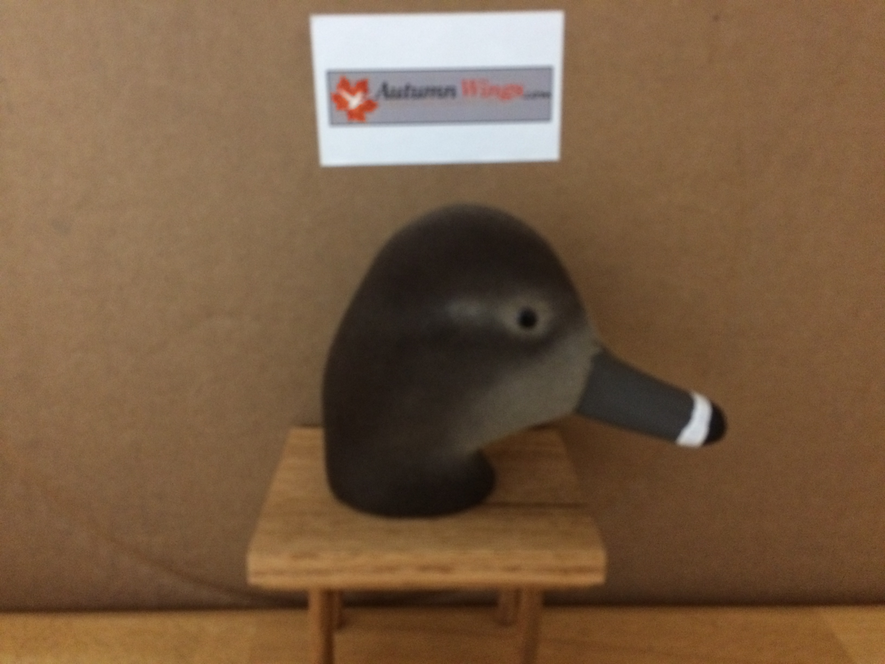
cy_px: 332
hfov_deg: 61.7
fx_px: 741
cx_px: 442
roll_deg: -0.3
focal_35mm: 29
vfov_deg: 48.2
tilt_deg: -19.4
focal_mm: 4.15
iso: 400
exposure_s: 1/15
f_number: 2.2
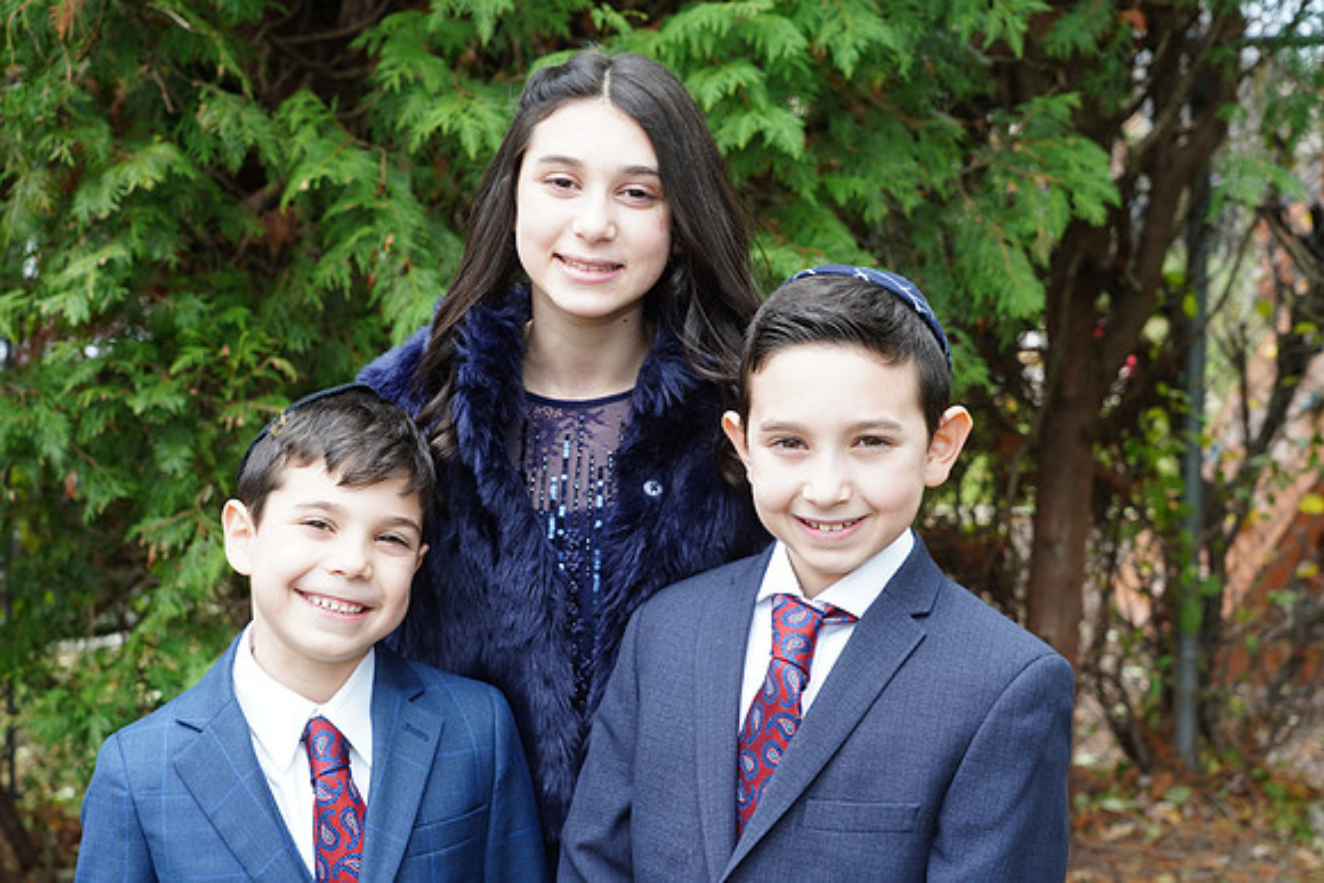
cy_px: 442
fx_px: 1913
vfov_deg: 26.0
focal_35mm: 52
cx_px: 662
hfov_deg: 38.2
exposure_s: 1/125
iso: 500
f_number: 5.6
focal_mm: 52
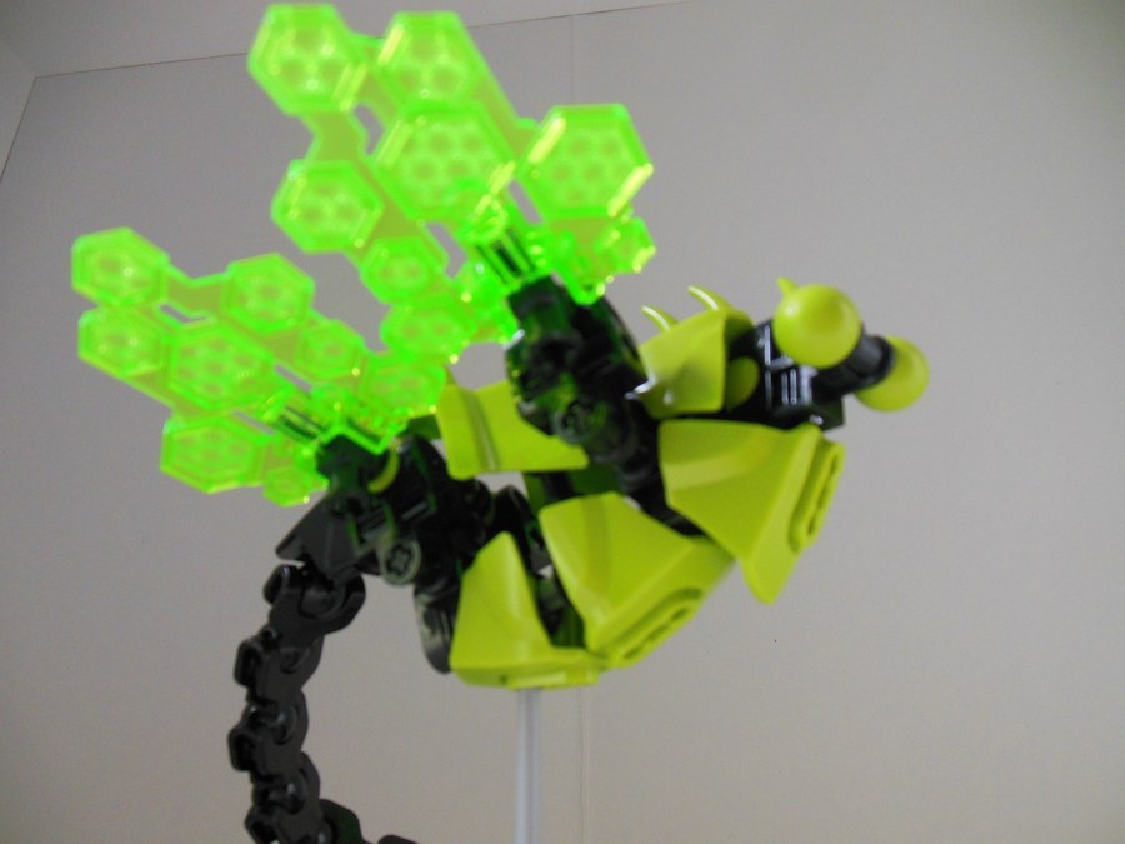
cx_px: 562
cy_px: 422
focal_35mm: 25
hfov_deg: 69.4
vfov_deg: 54.9
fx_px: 812
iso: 400
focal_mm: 4.5
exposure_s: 1/20
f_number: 3.2
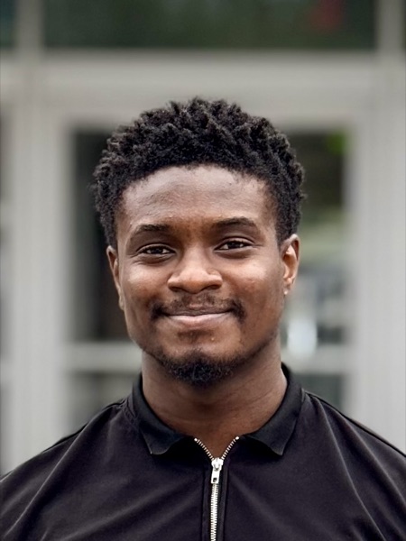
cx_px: 203
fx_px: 1877
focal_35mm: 120
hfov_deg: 12.3
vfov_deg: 16.4
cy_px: 270
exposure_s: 1/239
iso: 64
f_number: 2.8
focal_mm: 15.66
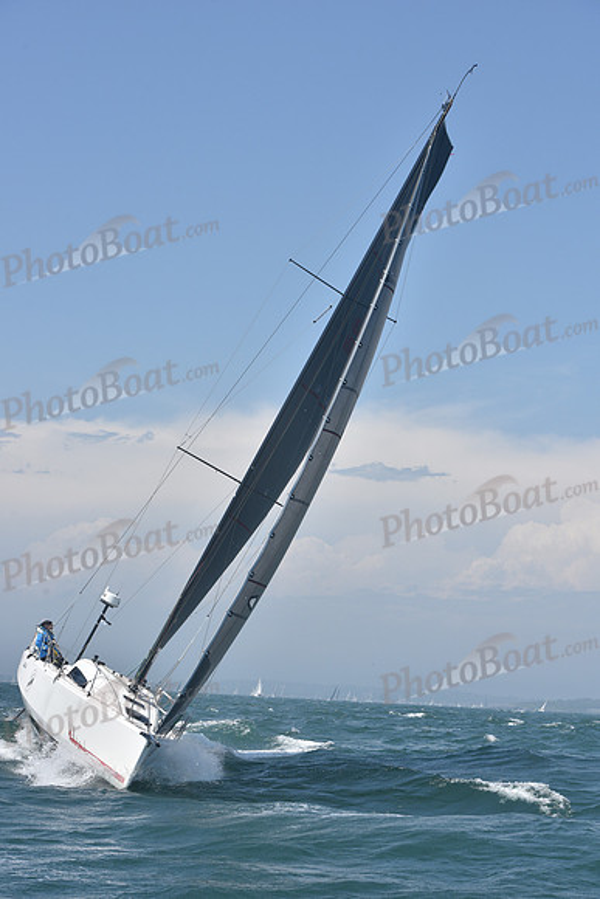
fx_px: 1749
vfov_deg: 28.8
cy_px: 450
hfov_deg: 19.5
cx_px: 300
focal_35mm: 70
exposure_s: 1/1000
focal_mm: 70
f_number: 10
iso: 320
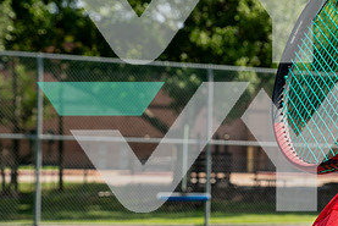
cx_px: 348
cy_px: 147
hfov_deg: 17.9
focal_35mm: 111
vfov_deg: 12.3
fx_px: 1043
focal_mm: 53
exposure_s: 1/250
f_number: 8
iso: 100
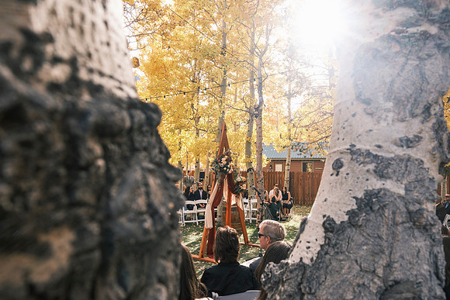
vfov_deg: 48.0
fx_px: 338
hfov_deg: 67.4
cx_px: 225
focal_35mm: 27
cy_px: 150
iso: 160
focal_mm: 18
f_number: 8
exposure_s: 1/60
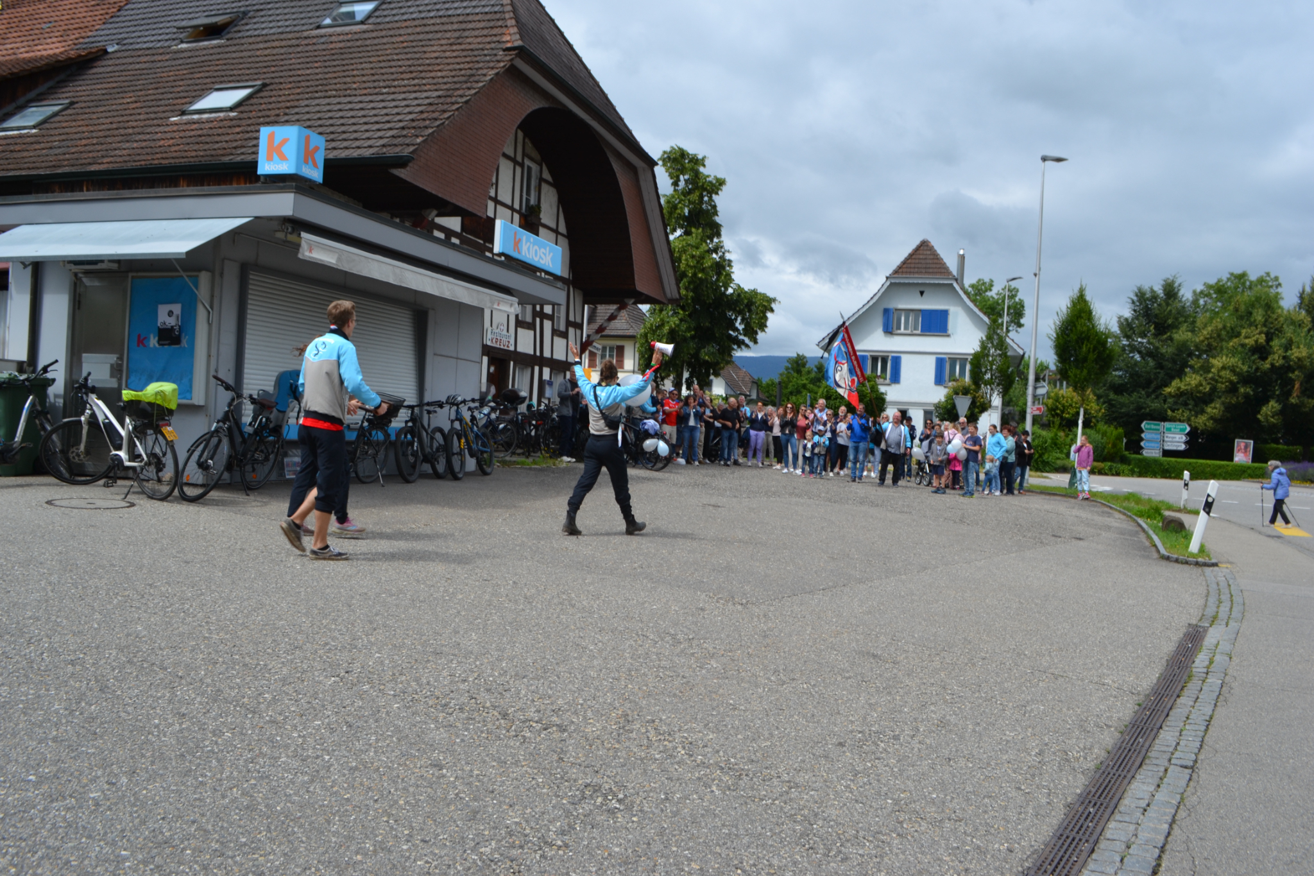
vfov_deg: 47.9
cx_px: 657
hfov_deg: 67.4
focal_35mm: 27
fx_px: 985
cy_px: 438
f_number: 8
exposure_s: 1/250
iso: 100
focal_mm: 18
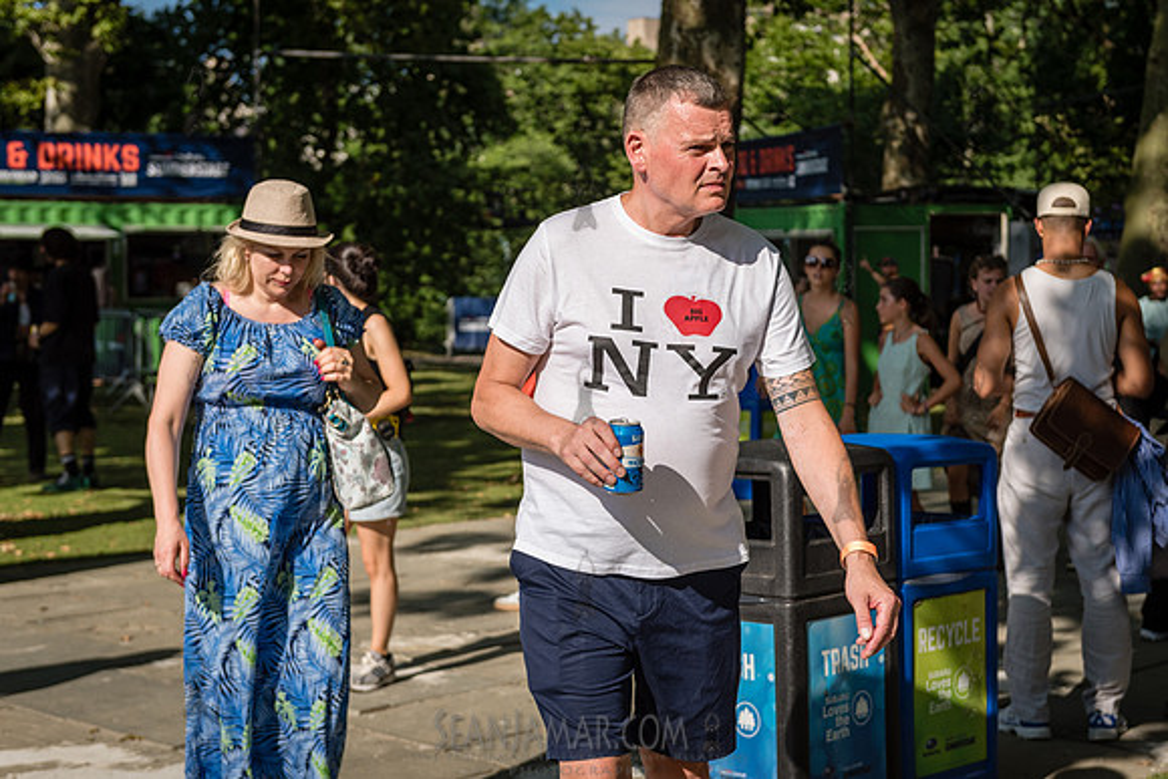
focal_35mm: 63
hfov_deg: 31.7
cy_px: 385
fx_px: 2057
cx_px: 660
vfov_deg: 21.5
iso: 320
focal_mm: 55
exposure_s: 1/4000
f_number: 3.5
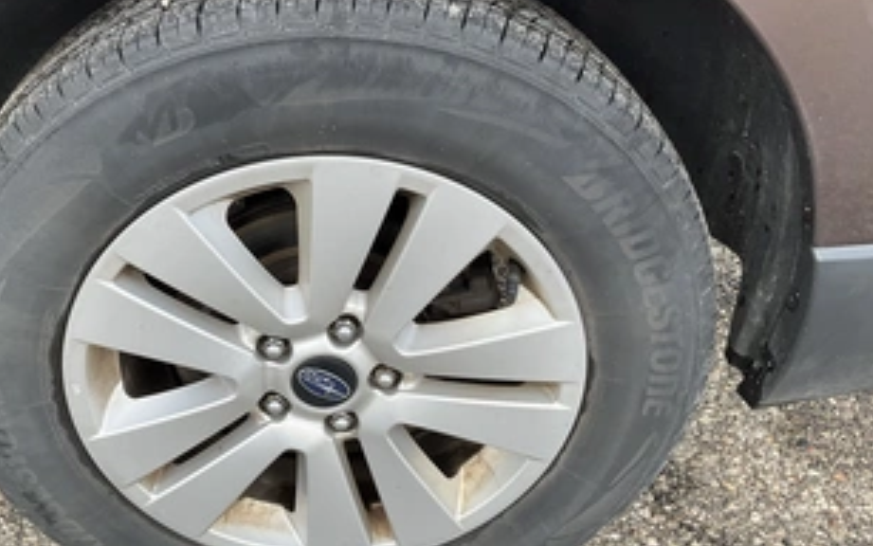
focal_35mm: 40
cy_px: 293
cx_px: 313
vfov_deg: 32.0
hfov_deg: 48.7
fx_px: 952
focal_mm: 3
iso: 25
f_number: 1.8
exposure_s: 1/333
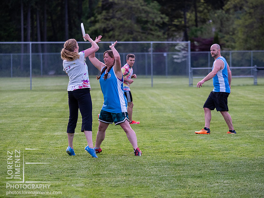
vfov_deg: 7.0
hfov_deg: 9.3
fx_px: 1617
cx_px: 132
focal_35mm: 212
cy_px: 99
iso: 800
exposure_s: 1/800
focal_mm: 106
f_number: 2.8
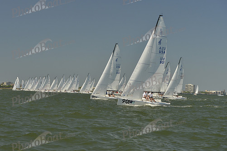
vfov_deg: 16.8
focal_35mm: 81
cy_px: 65
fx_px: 511
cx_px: 99
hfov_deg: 25.0
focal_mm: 70
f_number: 6.3
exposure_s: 1/1000
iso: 280
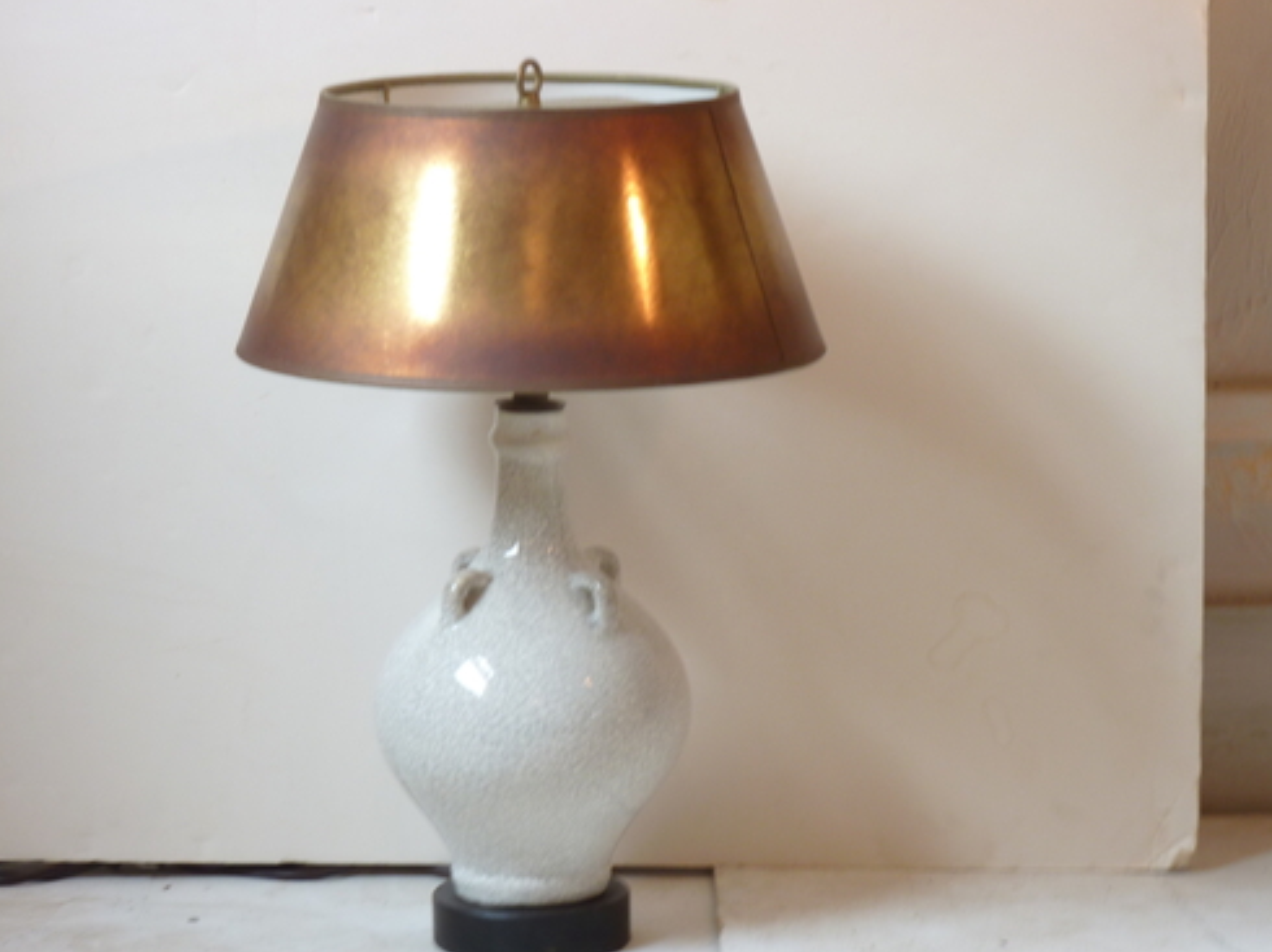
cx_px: 571
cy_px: 516
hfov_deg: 14.5
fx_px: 4995
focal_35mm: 136
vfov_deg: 10.9
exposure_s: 1/8
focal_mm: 18.2
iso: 80
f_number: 4.4
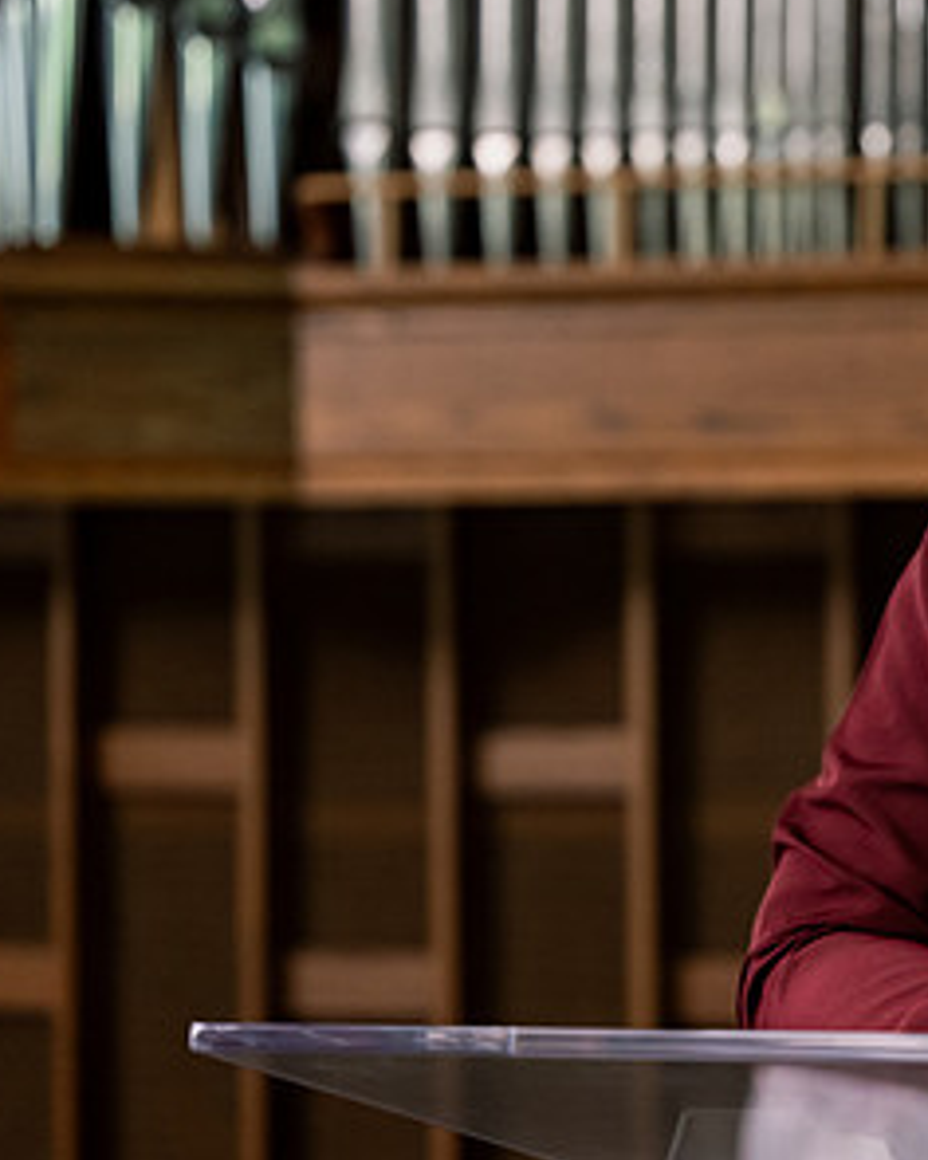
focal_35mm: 131
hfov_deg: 11.6
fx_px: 4497
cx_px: 1018
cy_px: 572
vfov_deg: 14.7
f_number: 3.2
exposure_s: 1/200
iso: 2000
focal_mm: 71
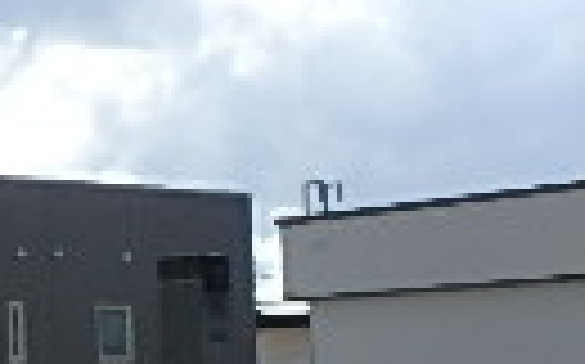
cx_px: -382
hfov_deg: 16.6
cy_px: 377
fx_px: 1752
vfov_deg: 11.7
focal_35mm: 110
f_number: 6
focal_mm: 3.7
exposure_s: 1/400
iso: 125
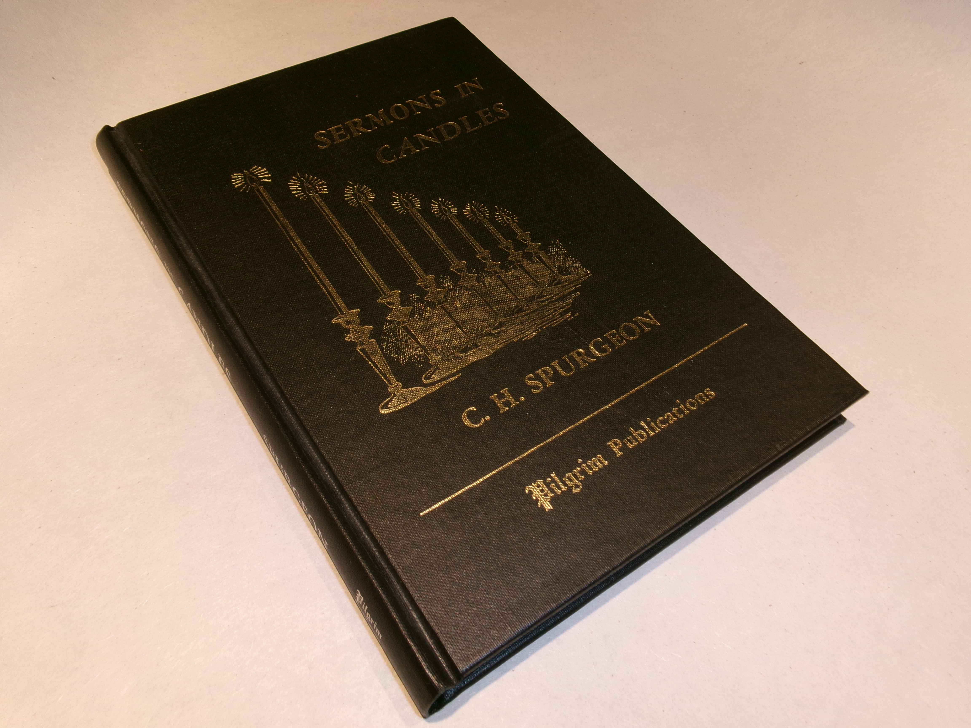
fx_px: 785
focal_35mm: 28
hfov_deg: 63.4
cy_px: 364
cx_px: 486
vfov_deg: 49.7
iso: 100
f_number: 3.9
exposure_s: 1/34
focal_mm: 5.1
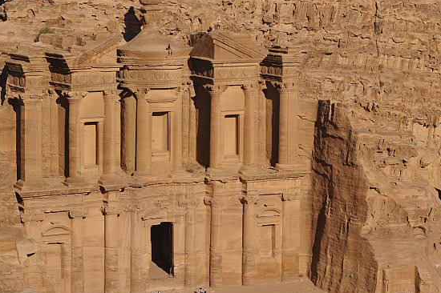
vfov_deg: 10.4
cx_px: 294
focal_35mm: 131
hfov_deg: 15.6
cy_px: 198
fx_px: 1604
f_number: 9
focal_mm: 80
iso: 200
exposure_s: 1/320
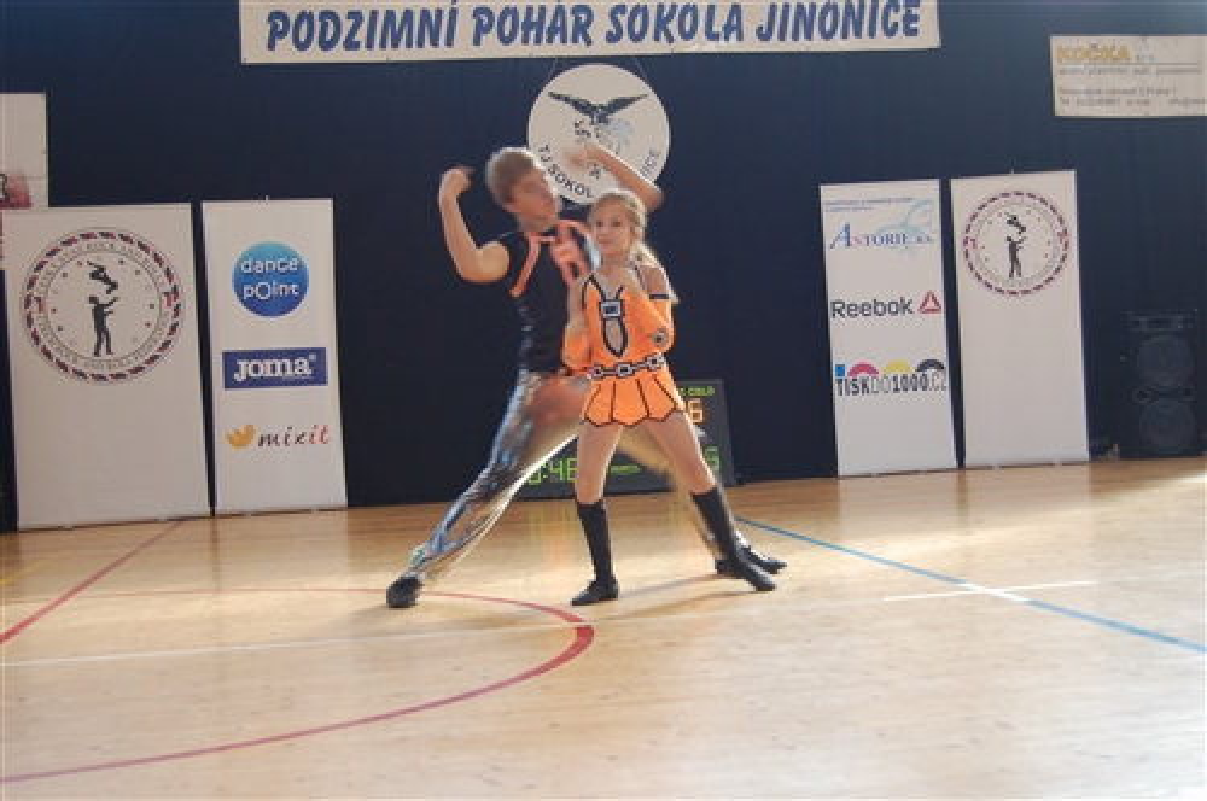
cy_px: 400
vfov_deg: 28.0
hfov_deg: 41.2
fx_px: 1607
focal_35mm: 48
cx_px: 604
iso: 400
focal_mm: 32
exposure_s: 1/50
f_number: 4.5
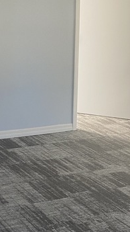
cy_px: 195
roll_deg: -0.9
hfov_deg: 14.7
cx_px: 57
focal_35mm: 82
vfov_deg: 25.3
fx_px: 503
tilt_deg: -20.1
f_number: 1.8
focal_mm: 4.25
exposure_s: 1/84
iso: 125
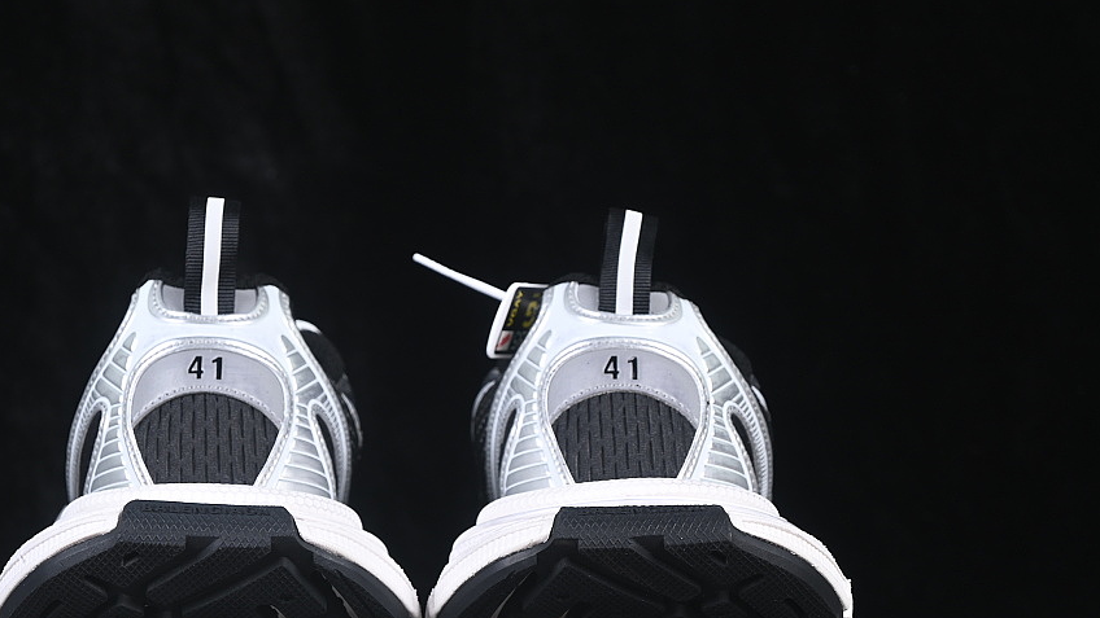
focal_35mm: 100
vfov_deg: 12.1
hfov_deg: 21.3
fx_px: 2917
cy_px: 358
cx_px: 419
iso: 160
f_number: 6.3
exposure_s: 1/60
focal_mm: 50
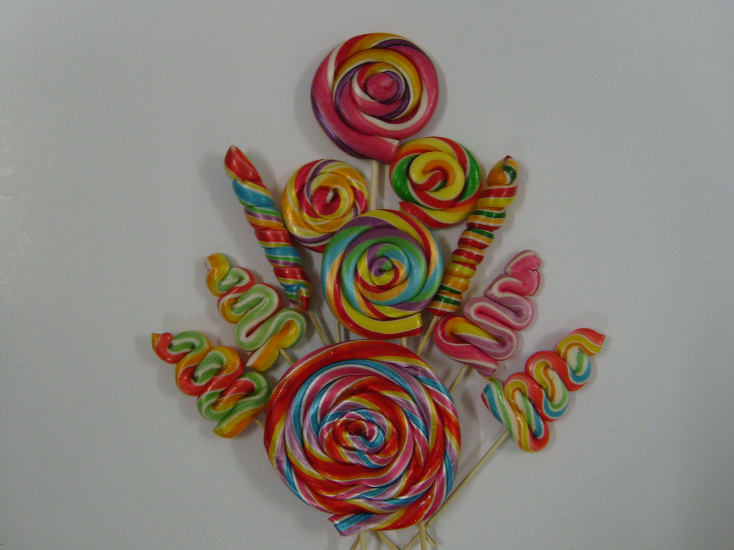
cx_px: 367
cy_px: 275
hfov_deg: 52.6
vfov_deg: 40.7
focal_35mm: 35
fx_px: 742
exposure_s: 1/20
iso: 200
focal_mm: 5.8
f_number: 2.8
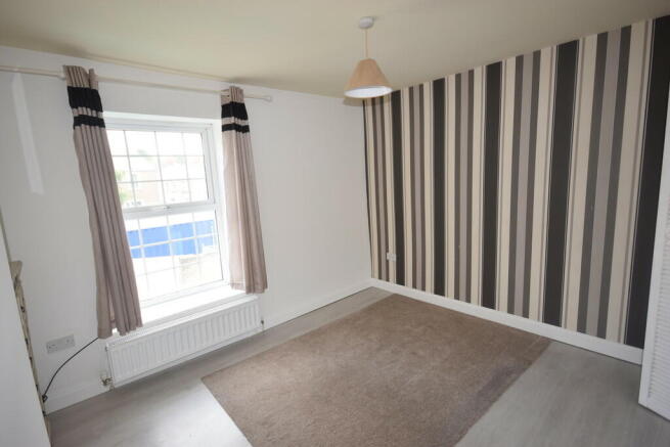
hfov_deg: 90.0
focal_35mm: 18
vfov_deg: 67.4
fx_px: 335
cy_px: 224
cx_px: 335
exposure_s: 1/125
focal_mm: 12
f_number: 5.6
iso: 560
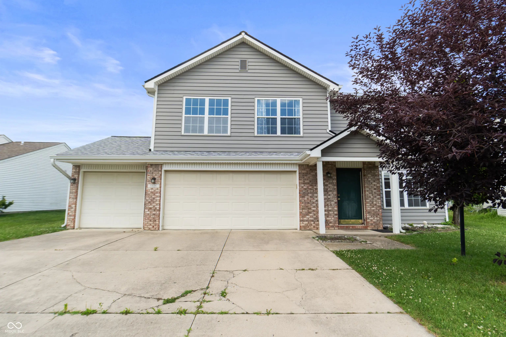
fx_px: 253
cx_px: 253
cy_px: 168
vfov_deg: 67.4
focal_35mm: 18
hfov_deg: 90.0
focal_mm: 12
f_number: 9
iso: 250
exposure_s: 1/250
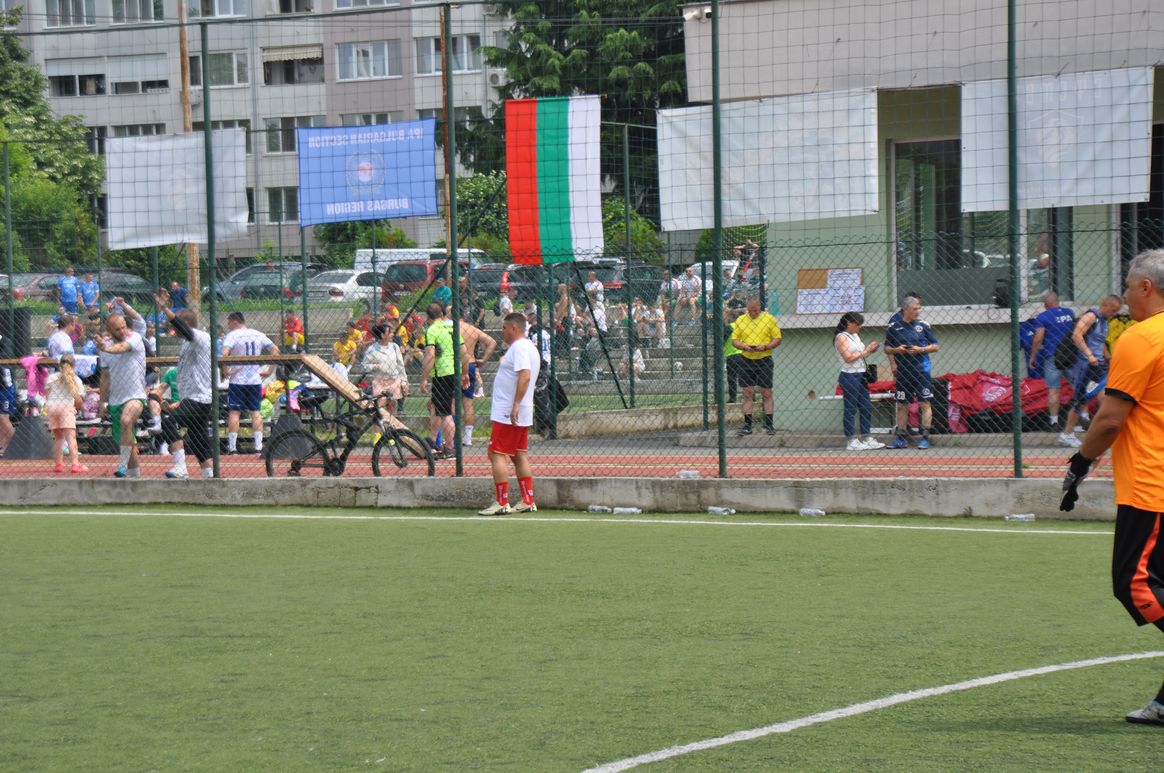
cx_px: 582
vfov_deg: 13.8
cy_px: 386
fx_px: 3197
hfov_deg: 20.6
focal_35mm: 99
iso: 200
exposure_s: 1/500
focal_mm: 66
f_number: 5.6
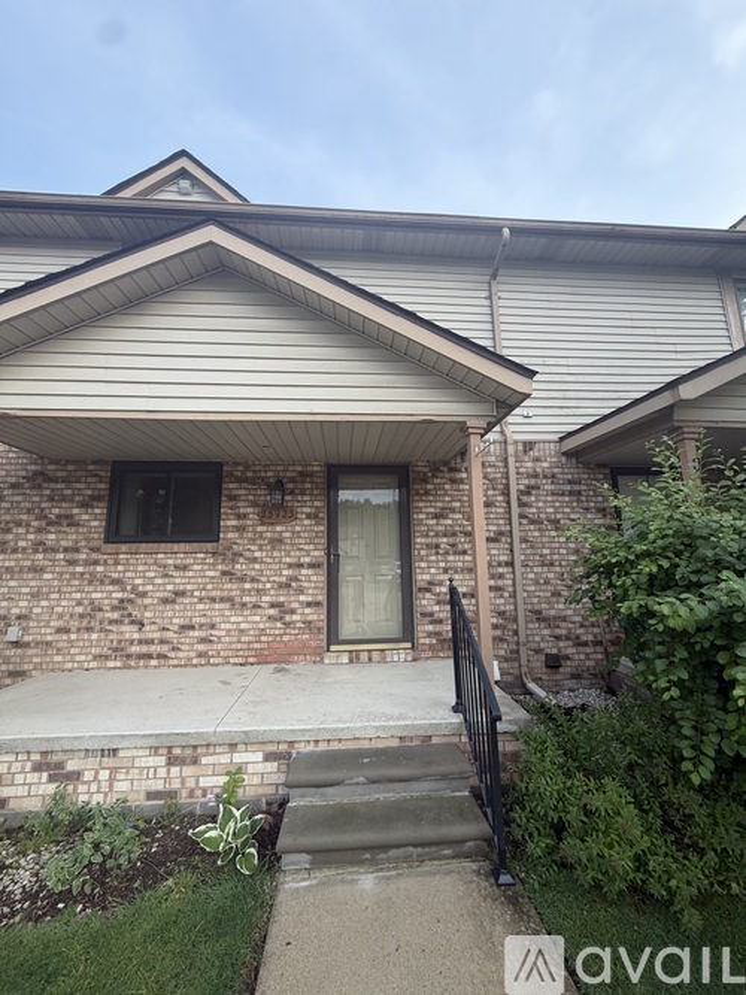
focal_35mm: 14
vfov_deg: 102.1
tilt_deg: +10.4
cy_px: 498
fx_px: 402
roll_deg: +1.1
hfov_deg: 85.7
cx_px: 373
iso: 80
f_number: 2.2
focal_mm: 2.22
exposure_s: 1/121
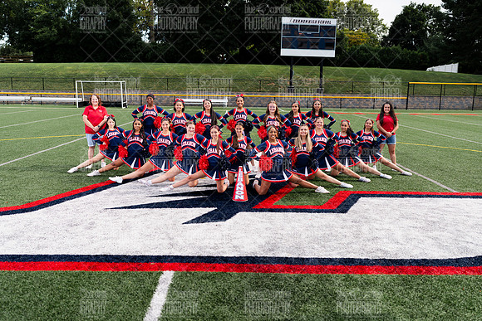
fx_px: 469
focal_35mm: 35
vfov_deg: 37.9
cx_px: 241
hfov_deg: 54.4
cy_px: 160
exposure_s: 1/200
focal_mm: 35
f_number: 2.5
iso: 400
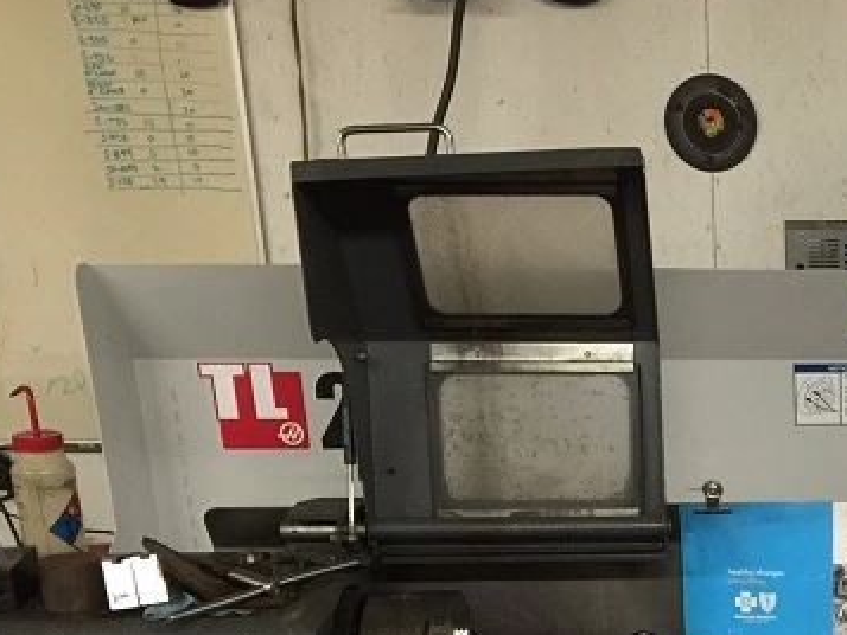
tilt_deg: -19.3
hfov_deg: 27.4
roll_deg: -1.0
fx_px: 1591
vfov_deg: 21.5
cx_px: 918
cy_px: 694
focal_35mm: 65
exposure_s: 1/15
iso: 125
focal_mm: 4.15
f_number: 2.2
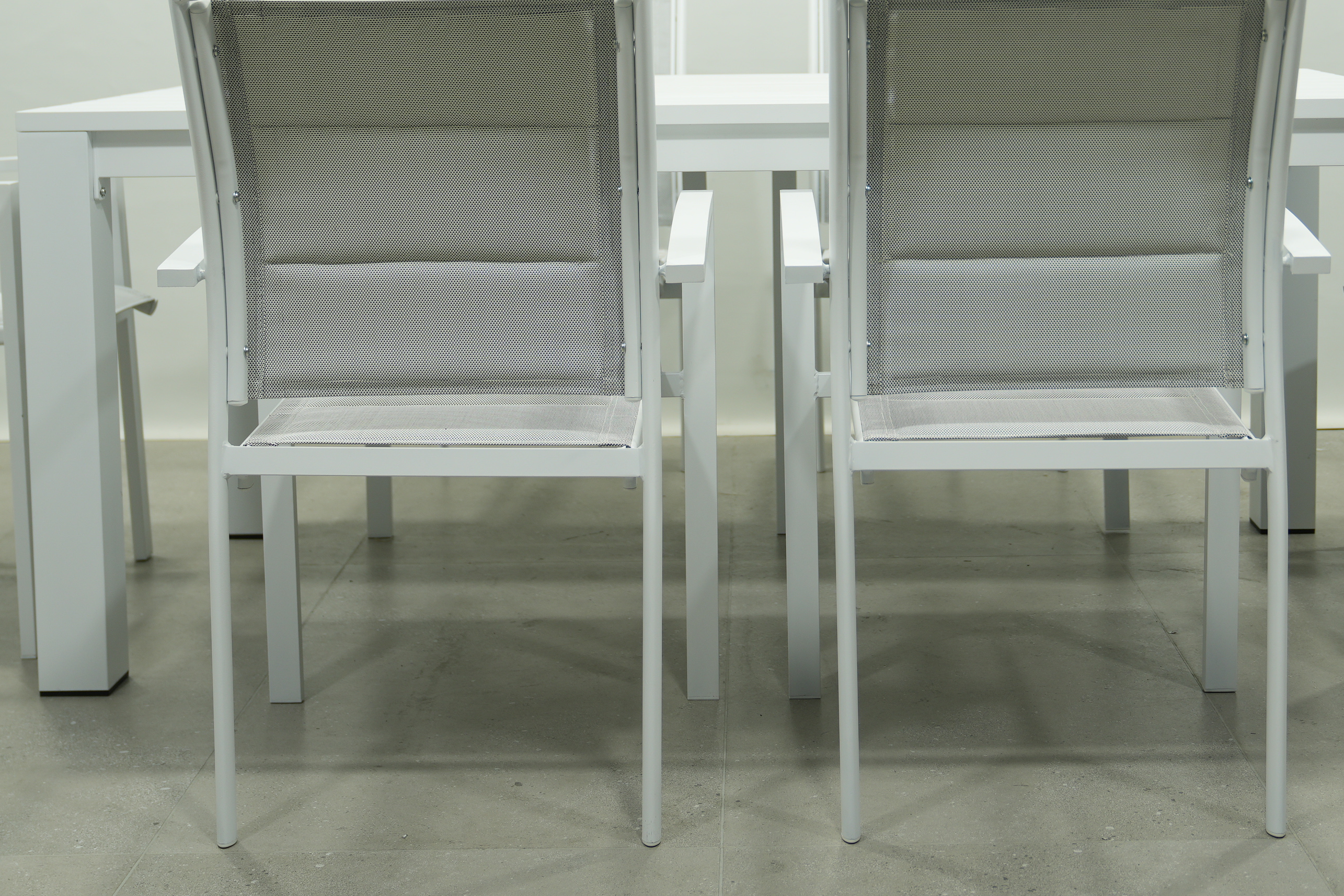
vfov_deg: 21.9
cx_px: 754
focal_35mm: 61
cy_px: 129
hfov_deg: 32.8
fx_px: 2277
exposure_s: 1/40
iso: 100
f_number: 3.2
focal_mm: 33
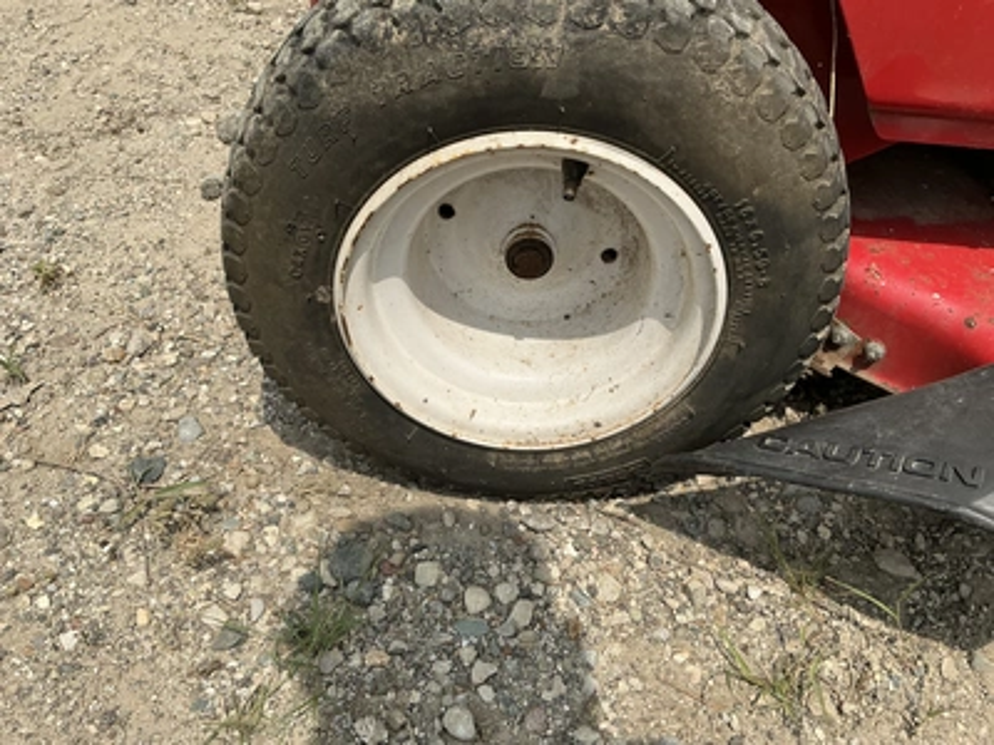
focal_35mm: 28
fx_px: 804
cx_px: 497
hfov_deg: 63.4
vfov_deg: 49.7
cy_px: 372
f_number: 1.8
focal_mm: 3
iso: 25
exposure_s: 1/1984
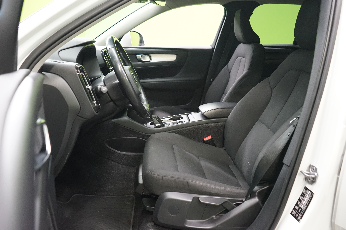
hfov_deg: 65.5
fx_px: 269
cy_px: 115
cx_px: 173
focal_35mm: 28
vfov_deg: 46.4
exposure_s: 1/50
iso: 5000
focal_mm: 28
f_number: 5
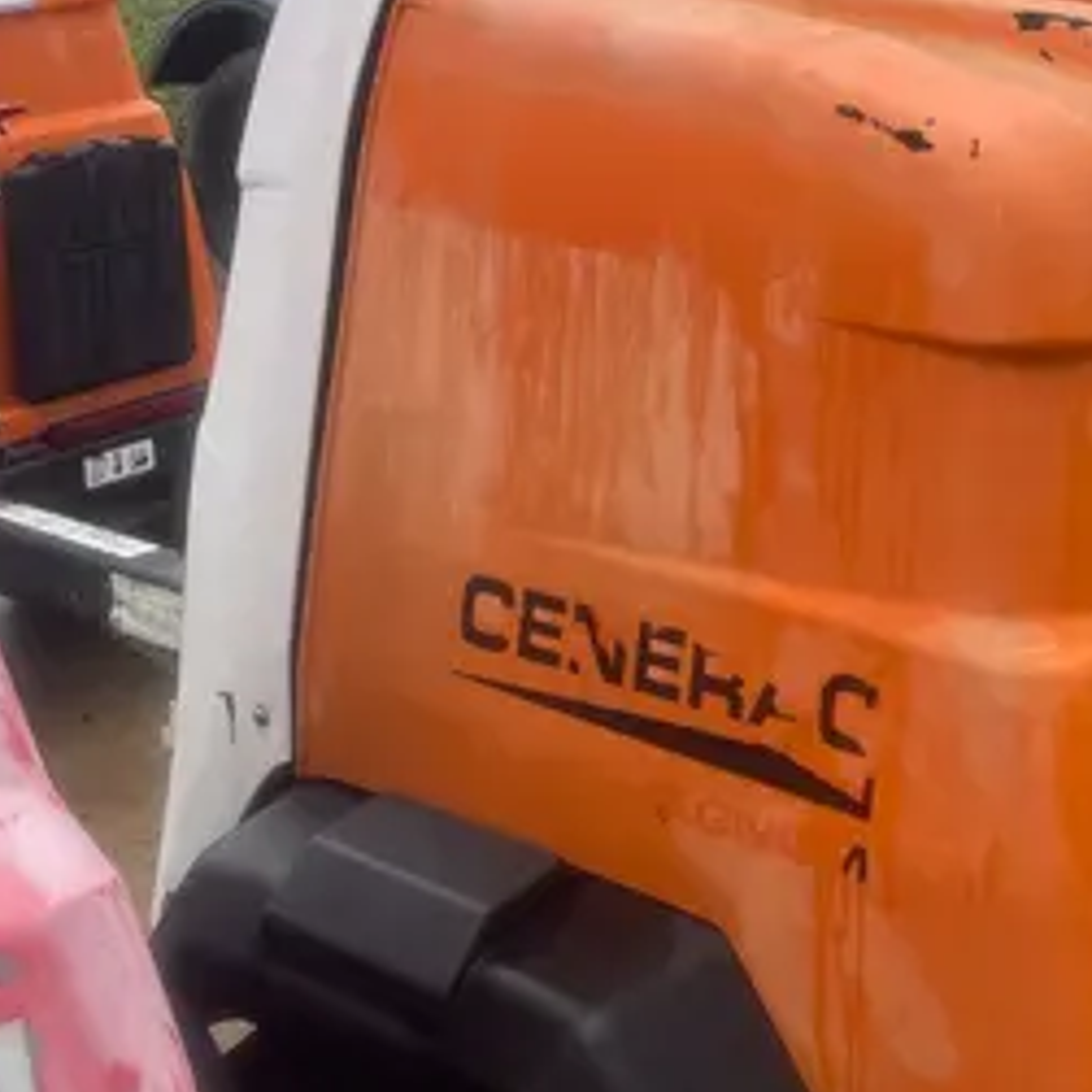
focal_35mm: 67
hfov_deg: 24.8
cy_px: 111
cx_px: 1018
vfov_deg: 25.0
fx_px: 2391
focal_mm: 4.2
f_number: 1.6
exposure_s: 1/764
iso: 32
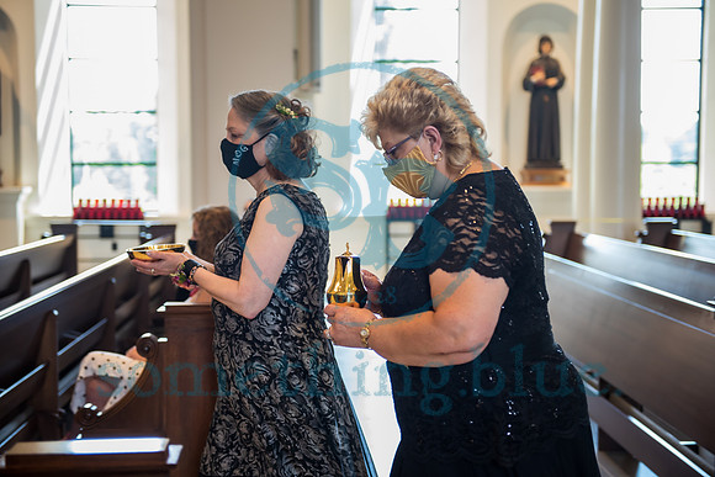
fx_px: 1107
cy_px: 238
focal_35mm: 56
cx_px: 360
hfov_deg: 35.8
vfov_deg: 24.3
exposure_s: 1/160
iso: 1000
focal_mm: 55
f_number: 2.8
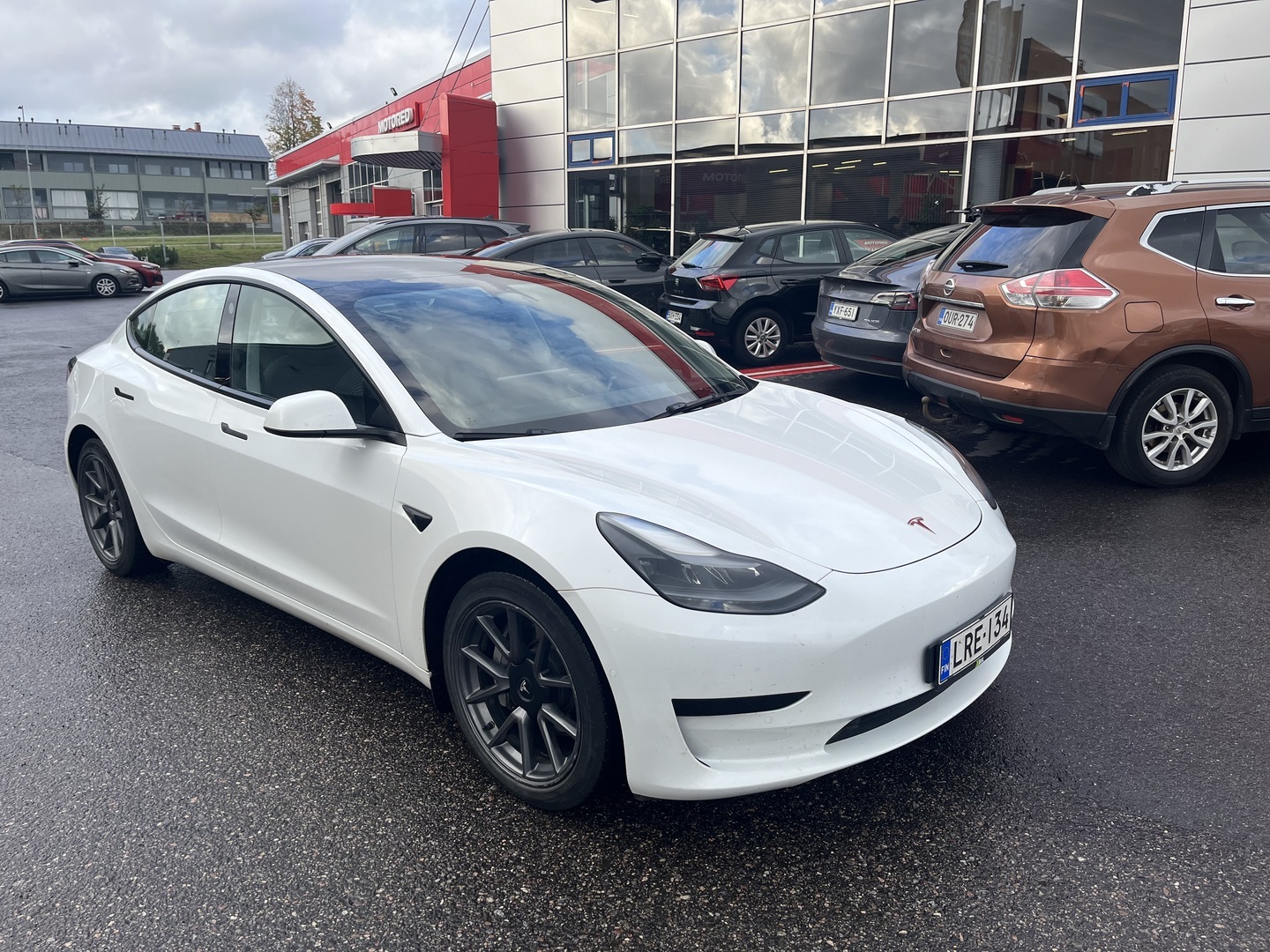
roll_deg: +0.2
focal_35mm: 26
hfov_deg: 67.3
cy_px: 476
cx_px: 635
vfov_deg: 53.1
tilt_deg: -12.6
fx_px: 954
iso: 50
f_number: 1.6
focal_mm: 5.1
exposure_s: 1/816
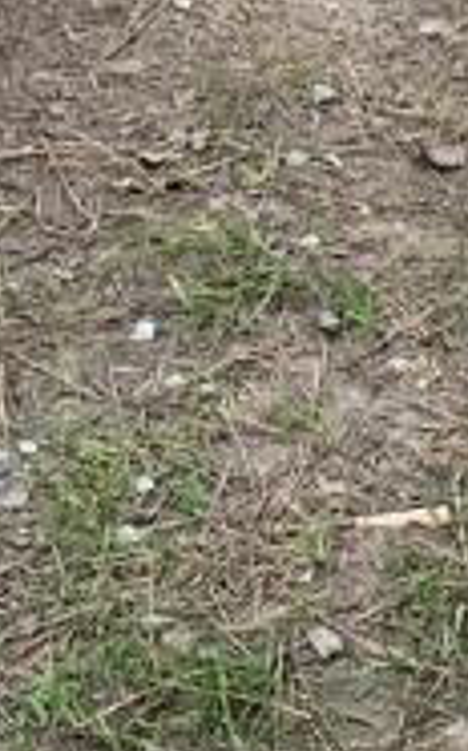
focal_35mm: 222
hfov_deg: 5.9
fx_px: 4537
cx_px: 282
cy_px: -1351
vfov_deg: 8.3
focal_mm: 4.25
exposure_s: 1/616
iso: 25
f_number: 1.8
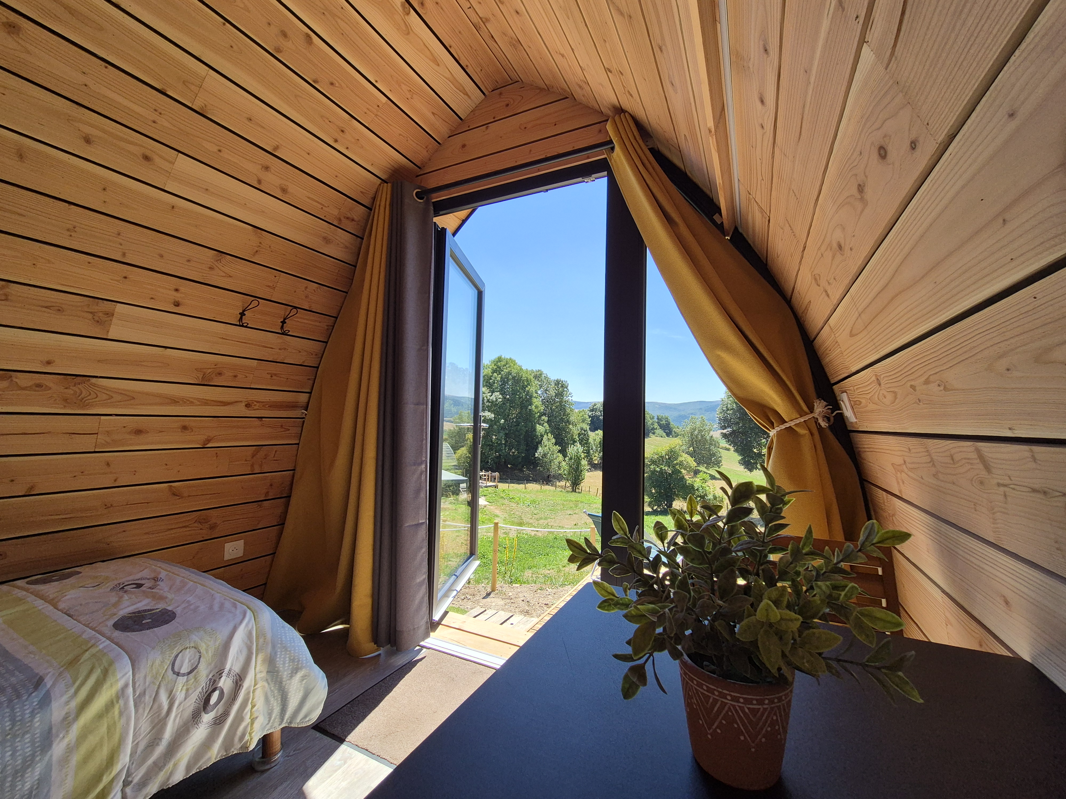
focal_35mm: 13
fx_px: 400
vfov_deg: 89.9
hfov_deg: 106.2
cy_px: 400
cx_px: 533
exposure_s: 1/816
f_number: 2.2
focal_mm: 2.2
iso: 50
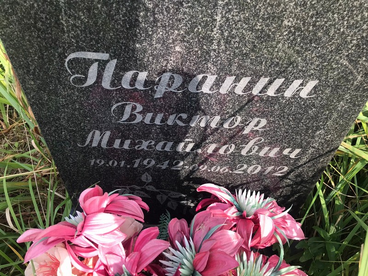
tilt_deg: -46.8
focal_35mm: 28
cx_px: 184
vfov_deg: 49.7
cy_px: 138
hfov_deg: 63.4
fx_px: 298
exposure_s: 1/484
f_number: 1.8
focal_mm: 3.99
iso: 20
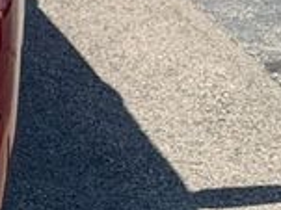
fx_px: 2644
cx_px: -475
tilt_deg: -12.0
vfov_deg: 4.5
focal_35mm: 326
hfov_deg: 5.8
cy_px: -20
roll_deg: +0.3
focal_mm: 6.76
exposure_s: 1/3378
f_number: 1.78
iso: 64
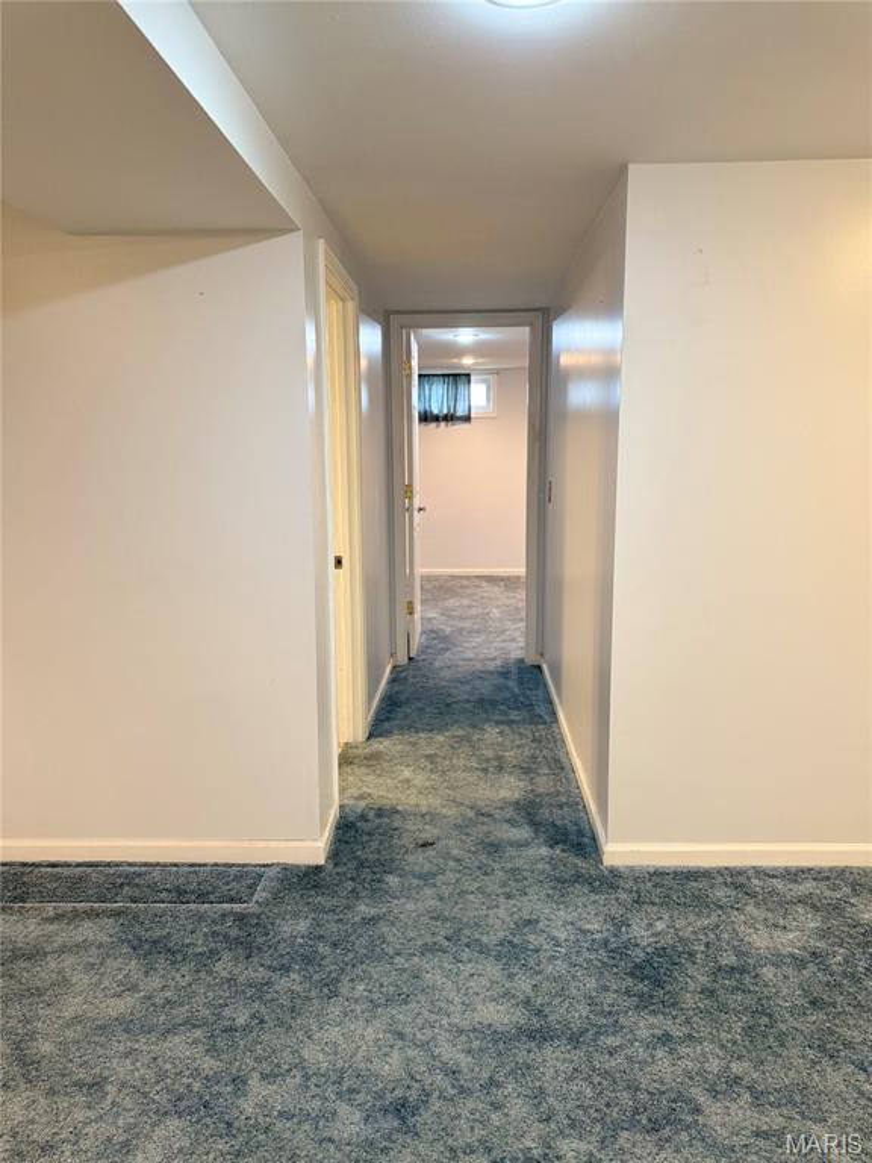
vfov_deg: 71.6
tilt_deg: -8.3
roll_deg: -0.6
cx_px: 436
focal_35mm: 24
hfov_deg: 56.8
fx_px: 806
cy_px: 582
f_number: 1.78
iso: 160
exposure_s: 1/60
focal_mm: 6.76
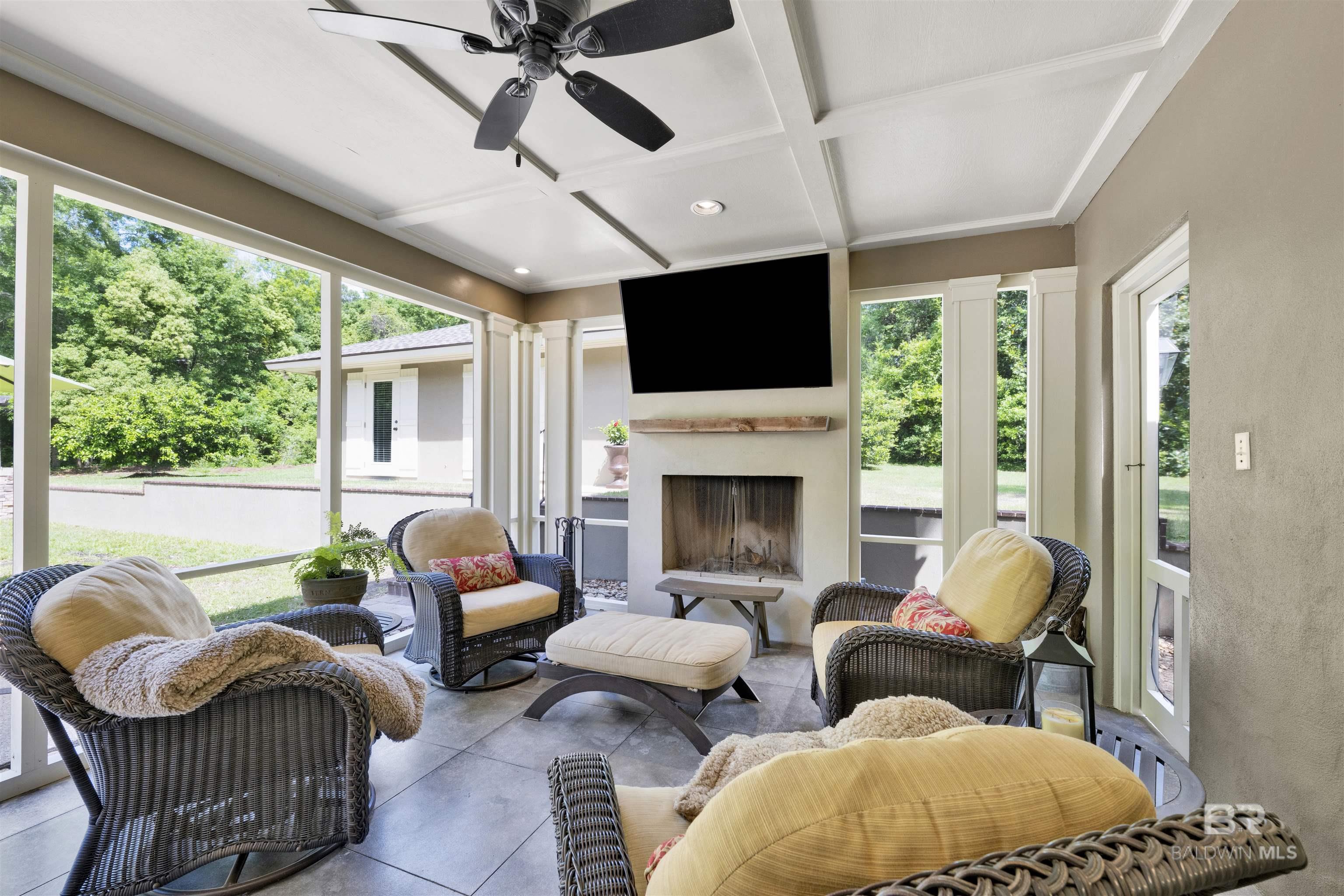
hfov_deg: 102.3
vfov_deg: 79.2
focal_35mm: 14
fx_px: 541
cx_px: 672
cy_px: 448
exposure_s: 1/20
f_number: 11
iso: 400
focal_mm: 14.5
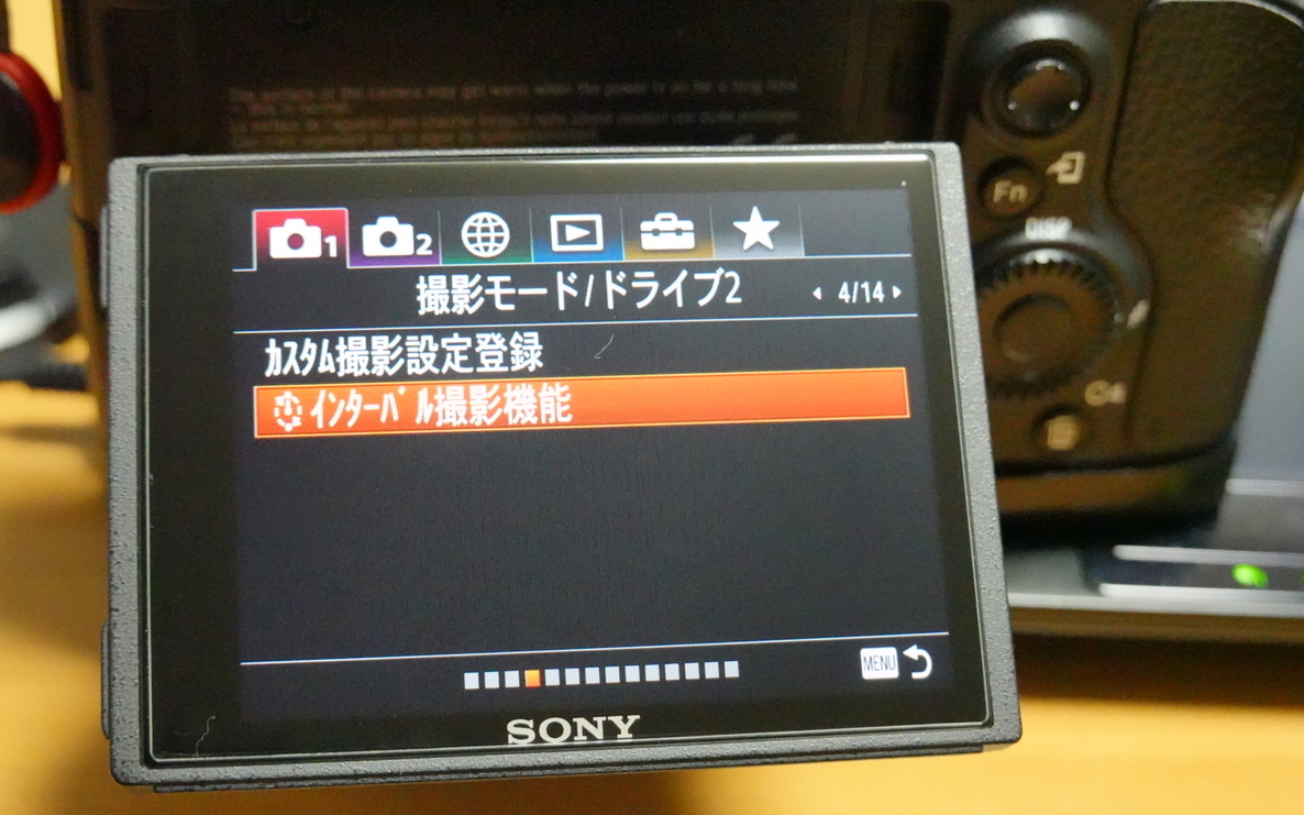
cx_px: 652
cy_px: 379
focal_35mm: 64
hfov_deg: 32.0
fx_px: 2274
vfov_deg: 20.3
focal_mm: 22.92
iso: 6400
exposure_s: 1/125
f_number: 4.5
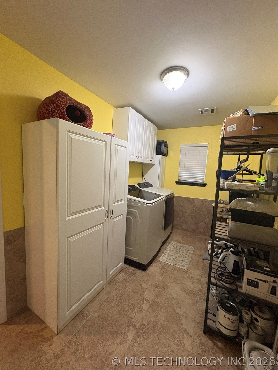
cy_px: 185
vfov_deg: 102.1
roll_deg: -2.8
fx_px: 150
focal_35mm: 14
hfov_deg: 85.7
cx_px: 139
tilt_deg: -5.1
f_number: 2.2
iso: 400
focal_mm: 2.22
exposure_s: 1/60
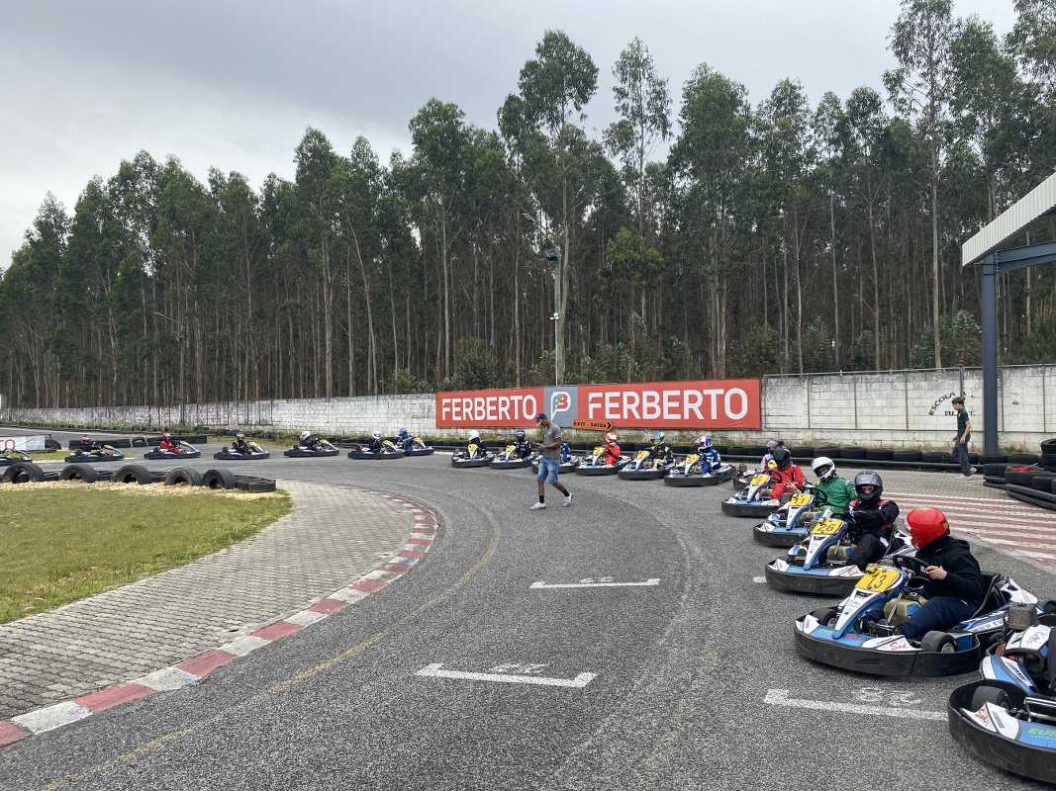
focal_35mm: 26
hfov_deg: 67.3
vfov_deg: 53.1
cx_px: 528
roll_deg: +0.0
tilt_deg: -0.7
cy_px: 396
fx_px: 793
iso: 32
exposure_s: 1/1082
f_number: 1.8
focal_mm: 4.25
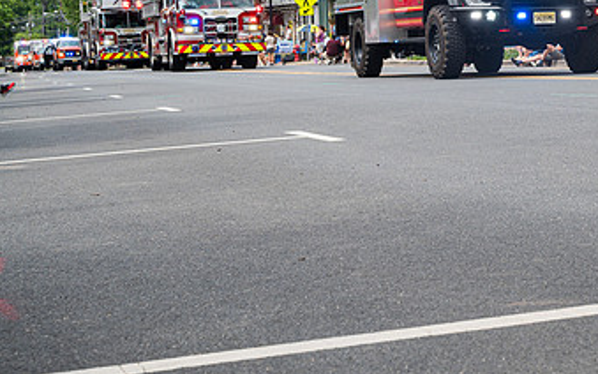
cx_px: 496
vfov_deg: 13.8
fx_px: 1532
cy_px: 53
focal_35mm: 94
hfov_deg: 21.7
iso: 100
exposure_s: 1/100
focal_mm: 54
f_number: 10
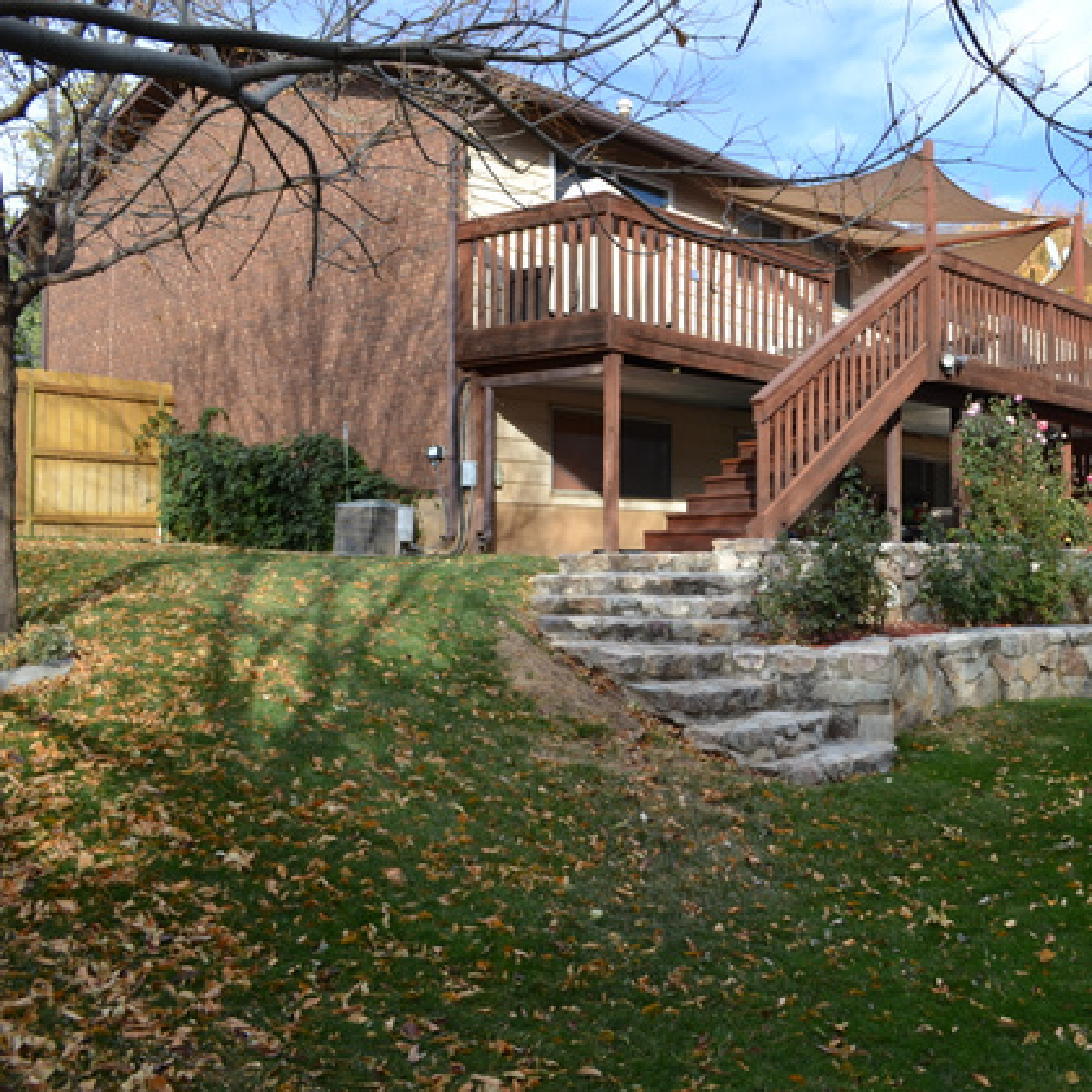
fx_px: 1249
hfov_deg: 46.1
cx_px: 770
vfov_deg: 47.2
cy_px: 542
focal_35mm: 35
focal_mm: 18
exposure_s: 1/160
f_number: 6.3
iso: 100
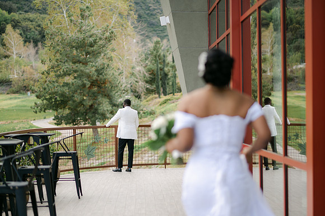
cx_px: 162
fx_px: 767
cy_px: 108
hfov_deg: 23.9
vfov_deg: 16.1
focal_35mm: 85
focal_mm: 85
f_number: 2
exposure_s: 1/1600
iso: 100
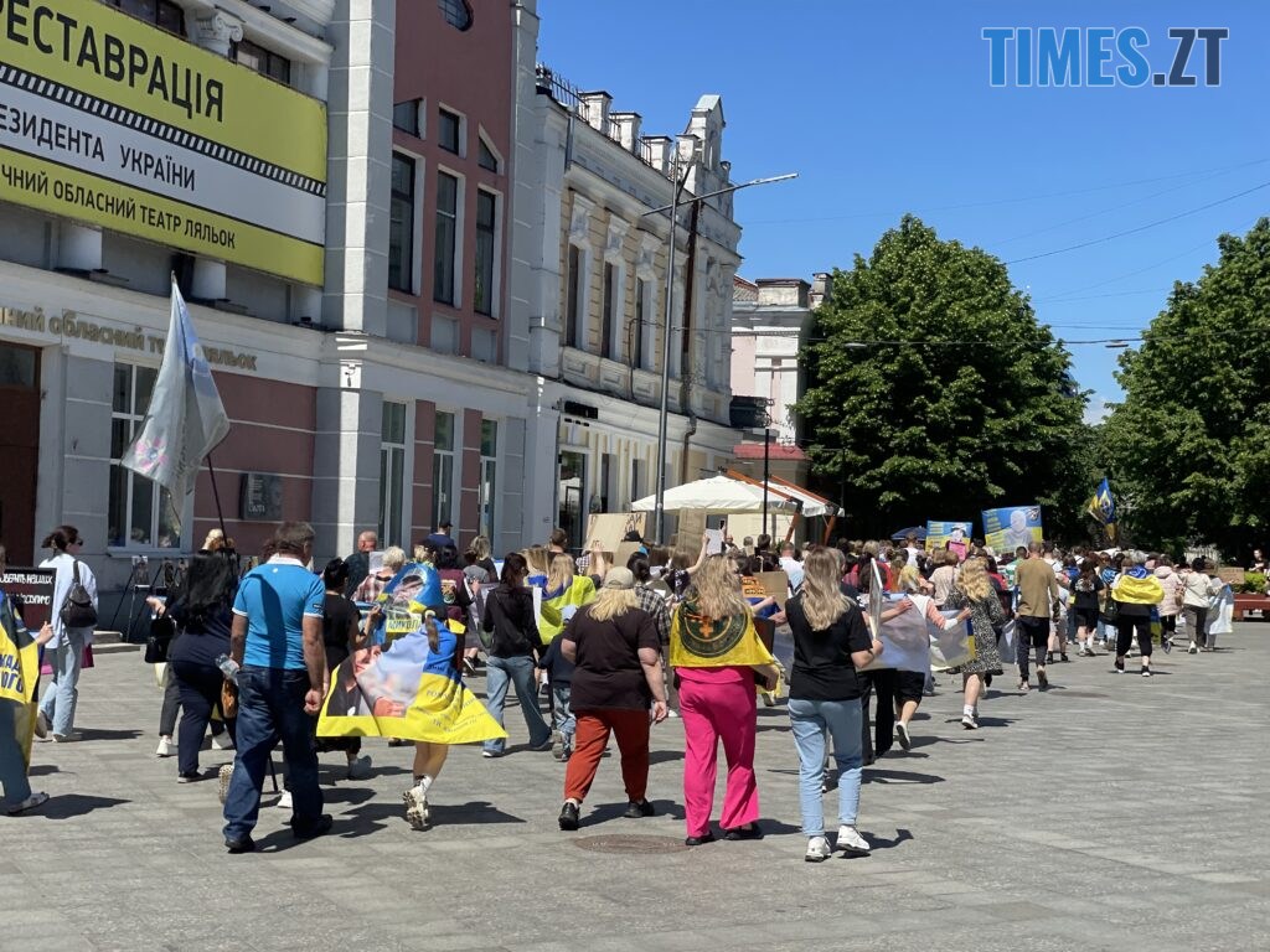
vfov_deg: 28.0
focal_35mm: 52
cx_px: 635
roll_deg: -0.8
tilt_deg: +4.9
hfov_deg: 36.8
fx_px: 1908
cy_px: 476
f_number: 2
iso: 32
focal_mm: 6
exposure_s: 1/2179
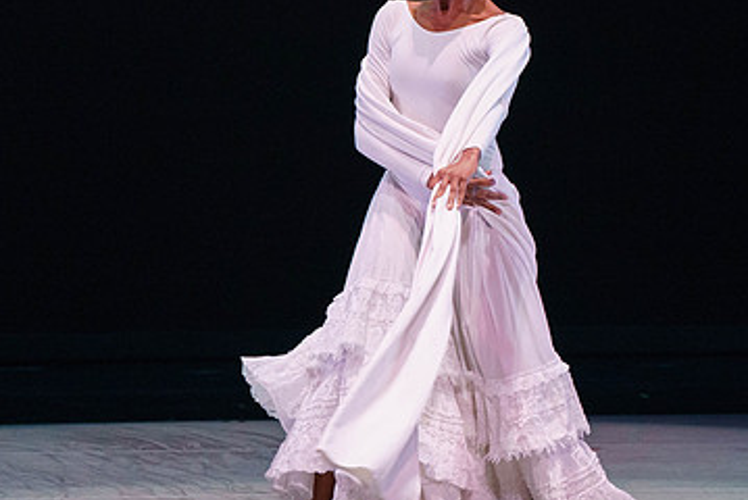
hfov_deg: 2.7
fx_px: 15866
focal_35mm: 763
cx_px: 437
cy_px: 168
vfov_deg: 1.8
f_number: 6.3
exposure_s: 1/400
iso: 5000
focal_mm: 400
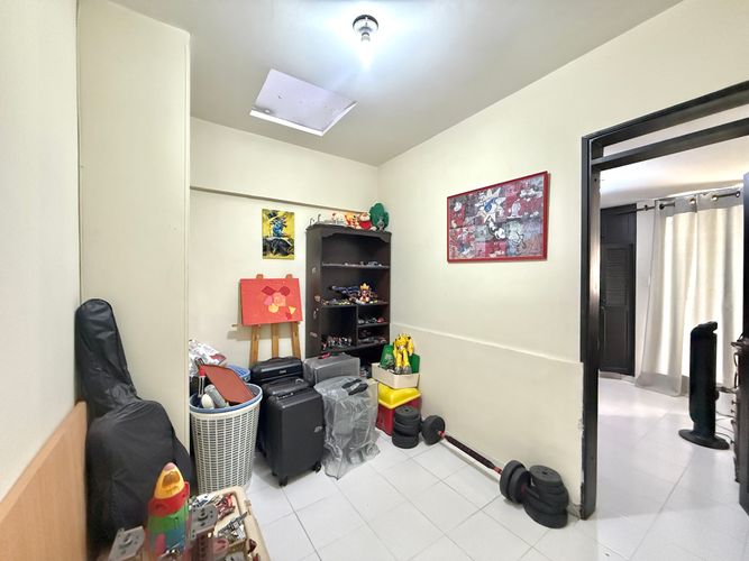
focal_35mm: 14
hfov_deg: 102.1
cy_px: 280
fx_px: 303
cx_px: 374
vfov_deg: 85.7
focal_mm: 2.22
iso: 1000
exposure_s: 1/60
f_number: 2.2
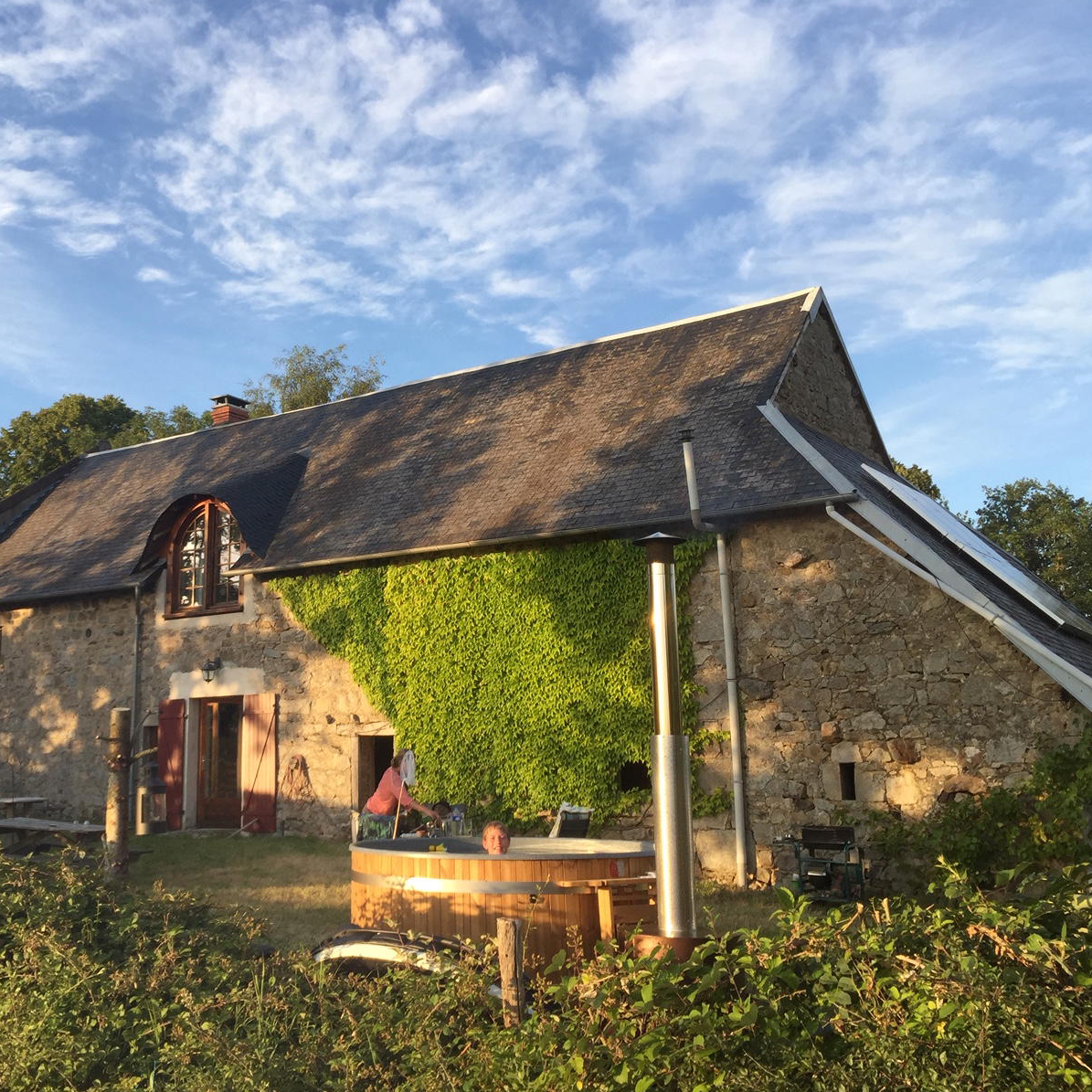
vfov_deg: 47.2
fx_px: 1249
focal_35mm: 35
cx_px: 371
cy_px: 535
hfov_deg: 46.5
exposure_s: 1/425
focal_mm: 4.15
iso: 32
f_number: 2.2
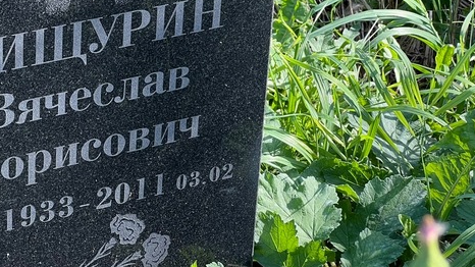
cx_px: 74
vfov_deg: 8.4
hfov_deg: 14.8
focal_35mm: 144
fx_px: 1813
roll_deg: -3.6
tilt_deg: -27.0
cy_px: 15
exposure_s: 1/105
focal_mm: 9
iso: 32
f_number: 2.8
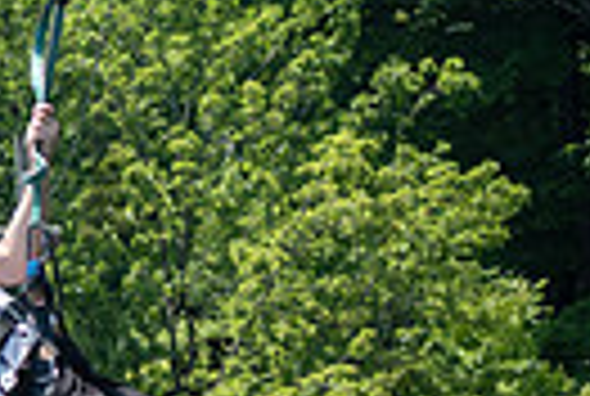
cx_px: -607
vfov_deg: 3.4
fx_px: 6669
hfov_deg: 5.0
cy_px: 328
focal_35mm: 406
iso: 200
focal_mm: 80
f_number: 4
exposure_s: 1/2000
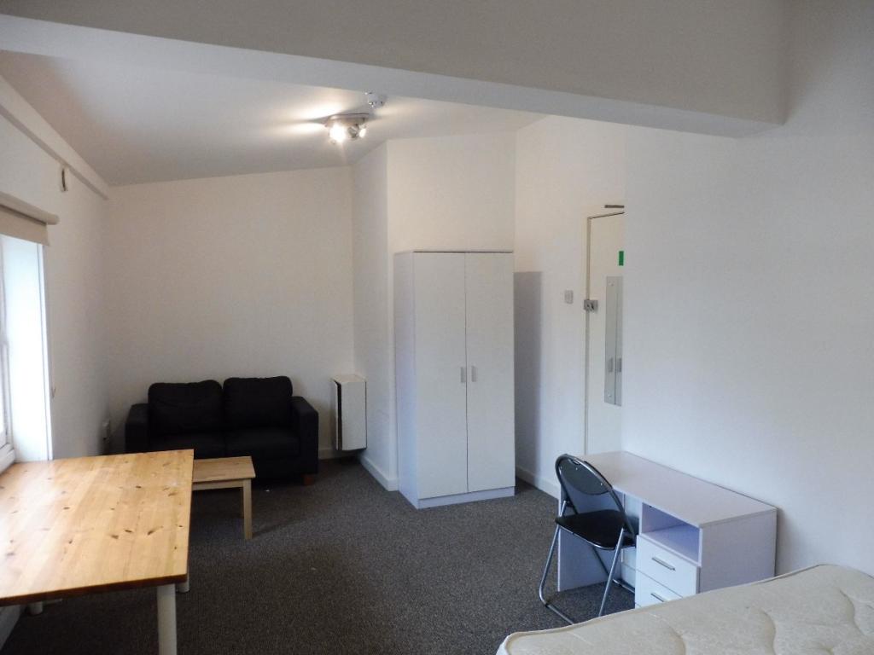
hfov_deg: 71.6
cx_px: 437
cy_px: 328
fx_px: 606
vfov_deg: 56.8
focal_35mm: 24
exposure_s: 1/60
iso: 250
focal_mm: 4.3
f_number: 3.3
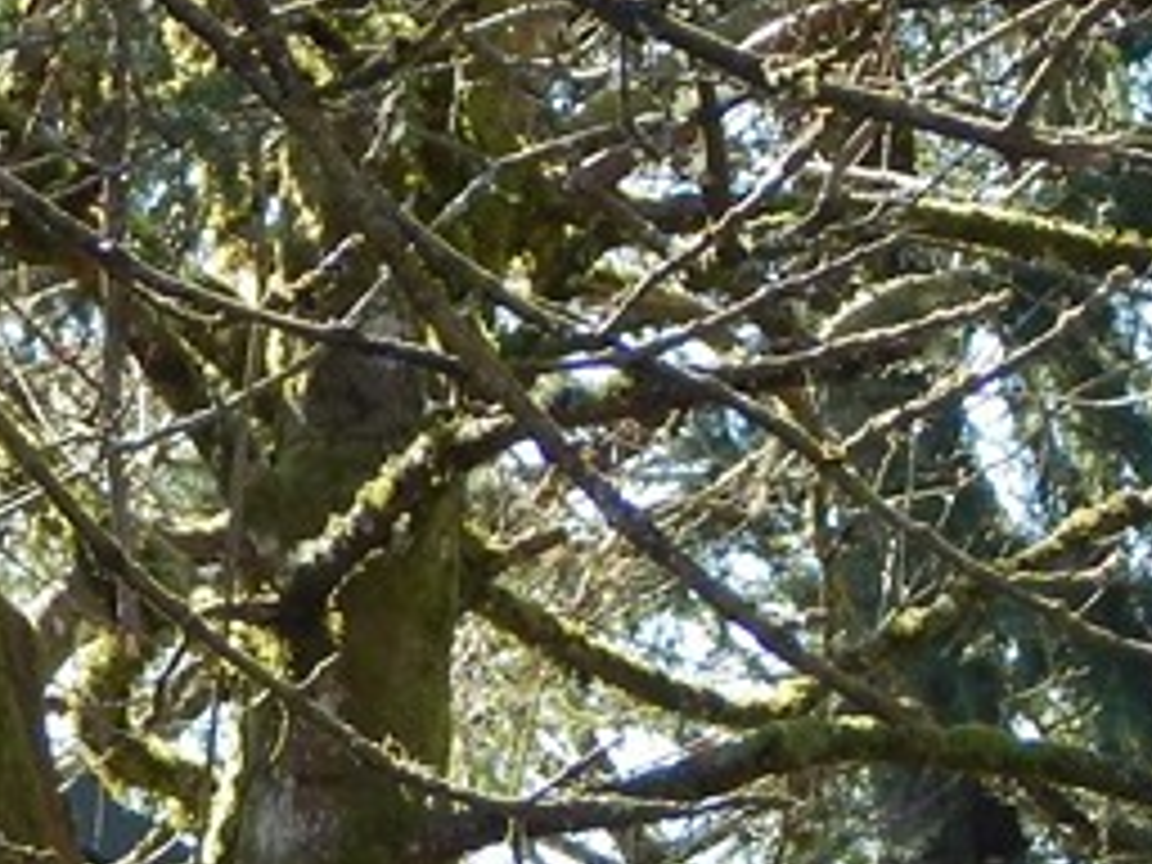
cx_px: -261
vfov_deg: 4.4
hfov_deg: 5.8
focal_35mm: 340
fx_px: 11315
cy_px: 666
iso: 125
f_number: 4.3
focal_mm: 15.3
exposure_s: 1/125
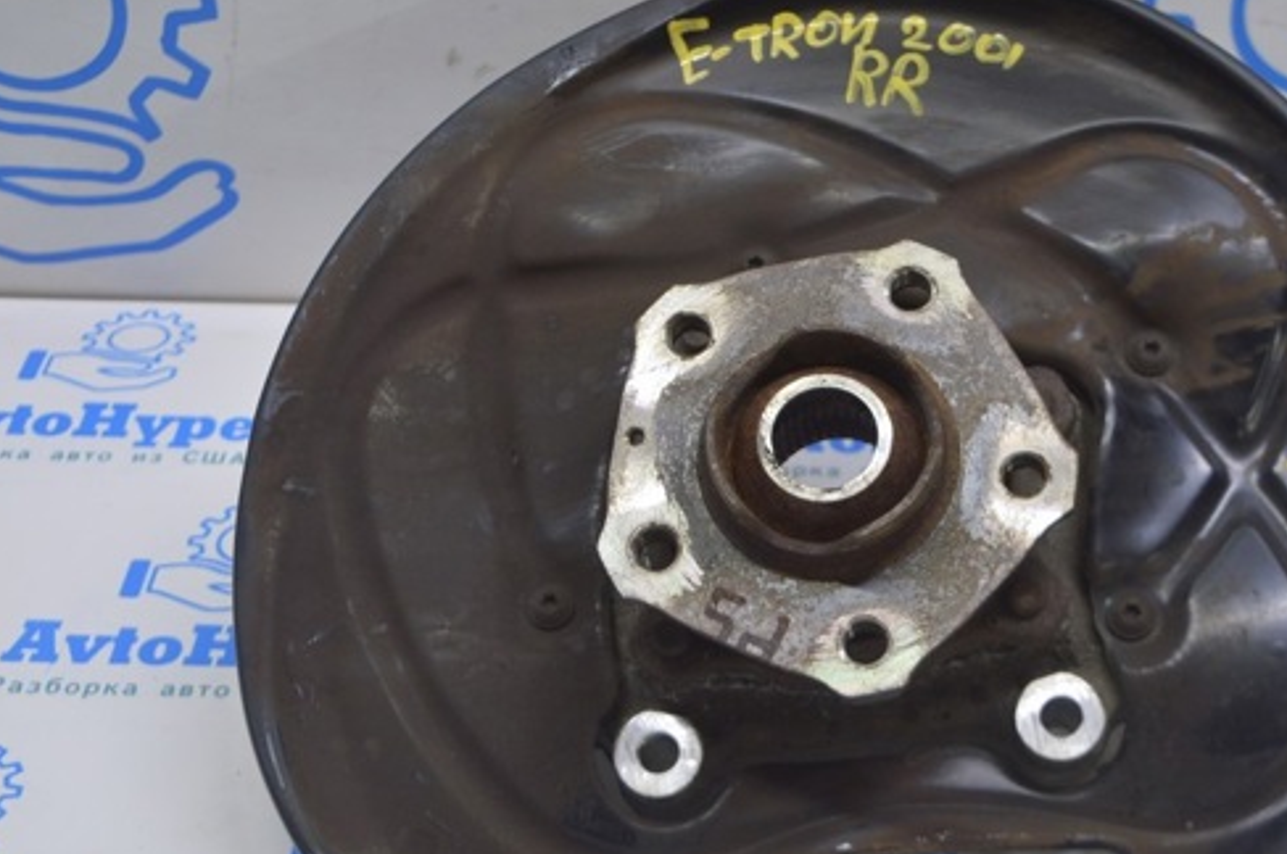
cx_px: 789
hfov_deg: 33.8
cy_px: 457
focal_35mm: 59
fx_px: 2106
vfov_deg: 22.9
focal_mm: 30
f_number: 5.6
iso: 400
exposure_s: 1/25
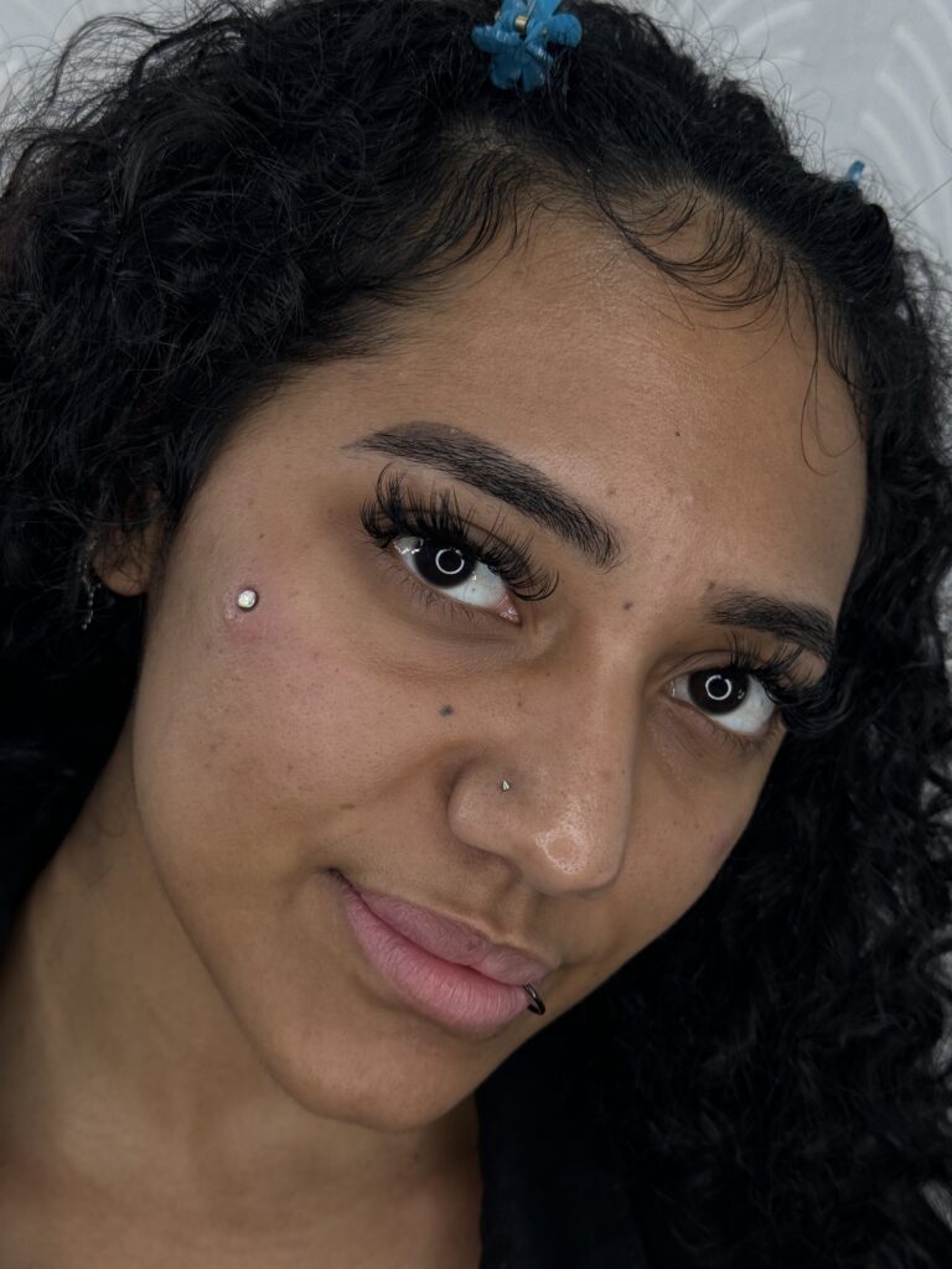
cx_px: 476
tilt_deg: -8.6
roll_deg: -14.4
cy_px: 634
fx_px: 1760
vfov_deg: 39.7
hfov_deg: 30.3
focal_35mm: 48
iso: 64
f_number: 1.78
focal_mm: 6.86
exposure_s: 1/499
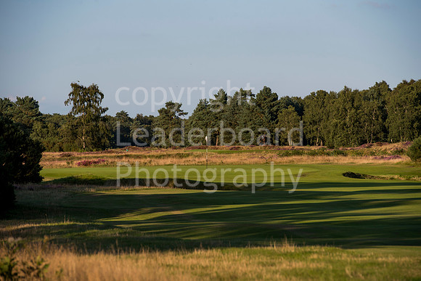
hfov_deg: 10.3
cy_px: 140
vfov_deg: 6.9
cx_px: 210
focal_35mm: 200
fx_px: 2339
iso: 200
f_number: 7.1
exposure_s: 1/500
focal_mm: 200
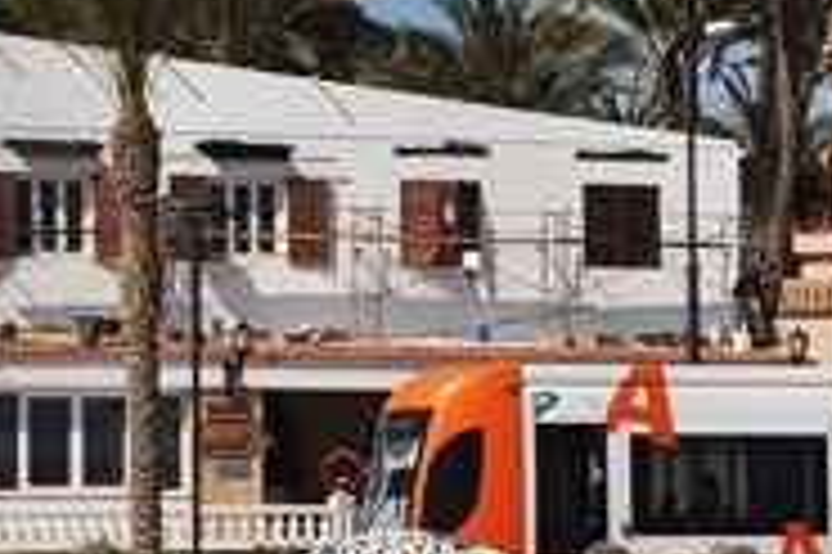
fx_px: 7481
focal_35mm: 324
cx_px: 1255
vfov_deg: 4.2
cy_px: 259
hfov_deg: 6.3
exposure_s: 1/640
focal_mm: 50
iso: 200
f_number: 13
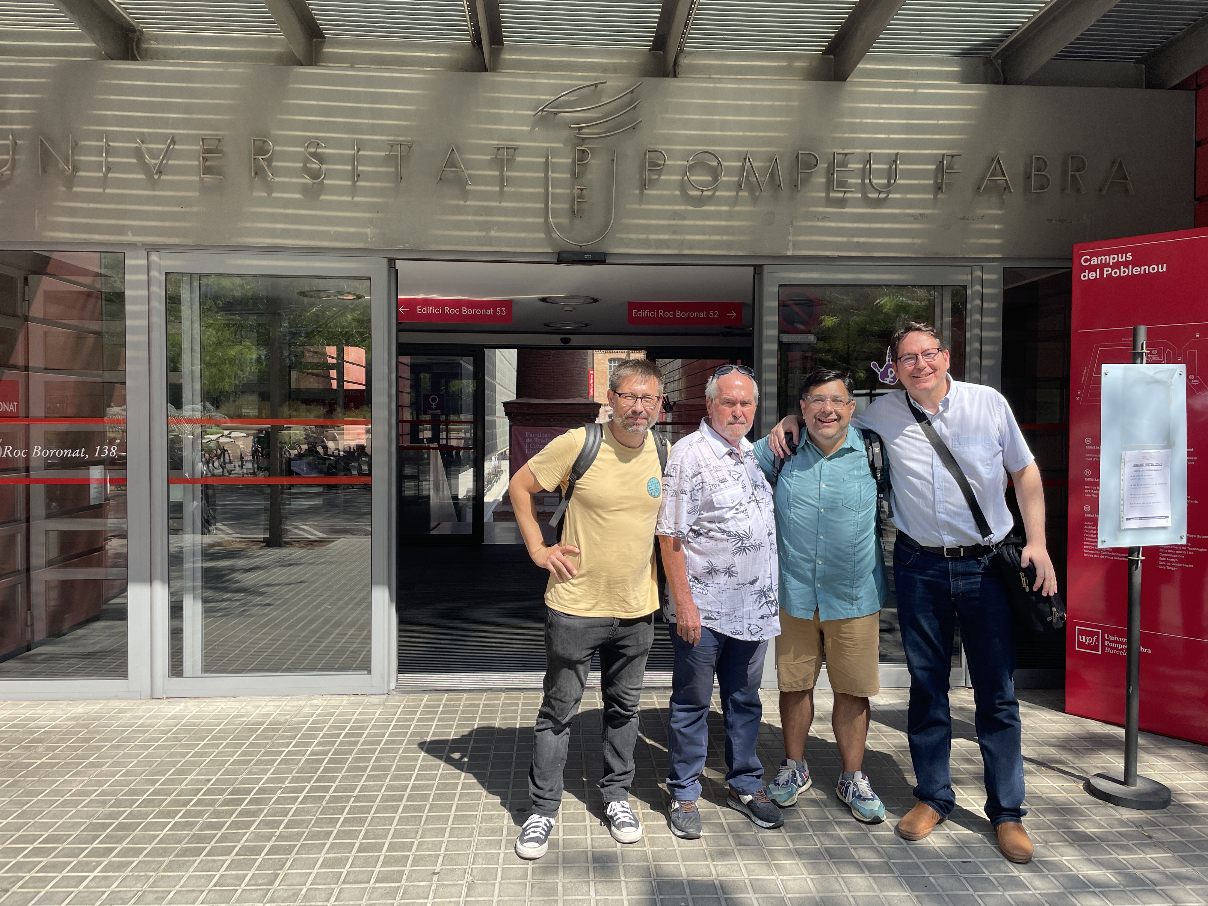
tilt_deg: -0.9
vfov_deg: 53.1
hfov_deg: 67.3
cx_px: 604
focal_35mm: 26
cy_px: 453
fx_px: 907
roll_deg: +0.1
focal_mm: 4.2
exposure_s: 1/1887
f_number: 1.6
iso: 32
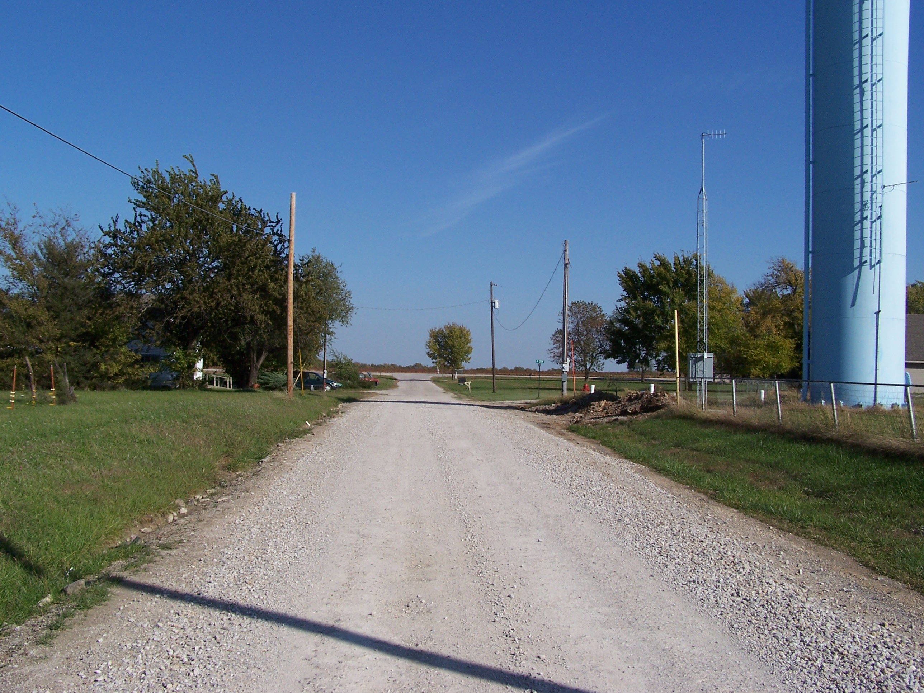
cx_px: 462
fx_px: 1014
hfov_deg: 49.0
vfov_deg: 37.7
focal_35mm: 38
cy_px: 346
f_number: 5.6
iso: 80
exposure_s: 1/750
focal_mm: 6.3
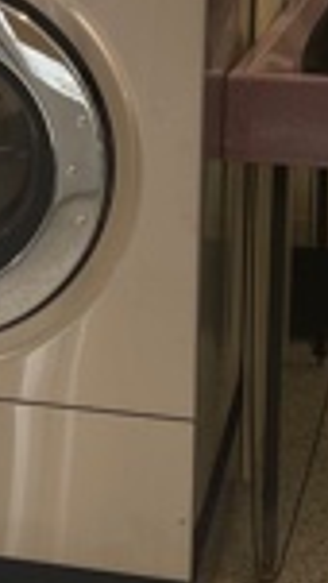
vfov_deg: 17.7
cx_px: -247
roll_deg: +1.4
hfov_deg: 9.6
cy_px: 97
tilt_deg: -10.9
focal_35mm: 120
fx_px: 1854
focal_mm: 5.1
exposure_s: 1/318
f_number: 1.6
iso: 32
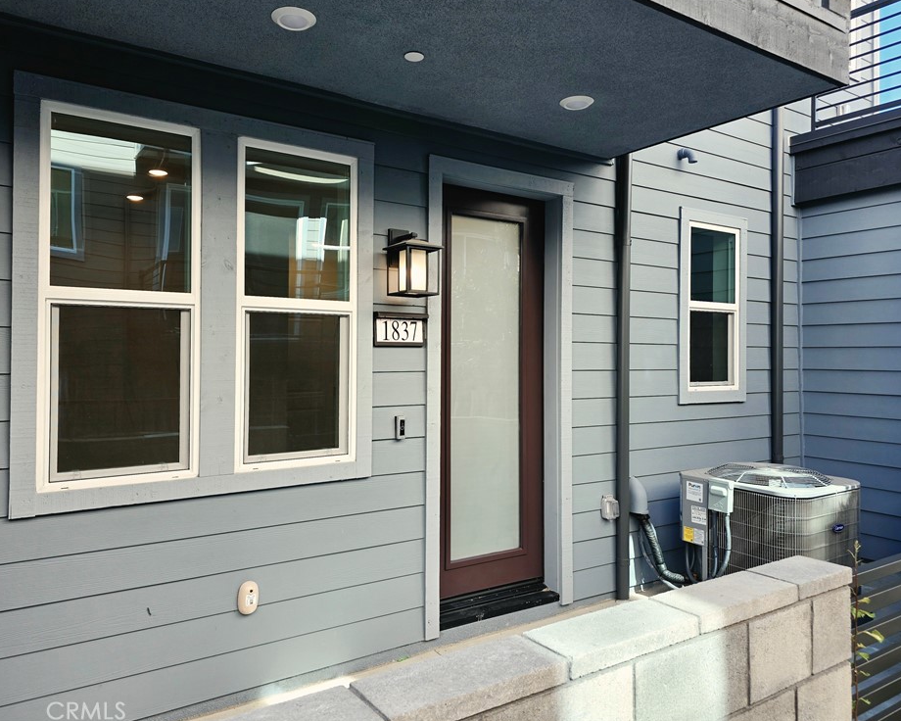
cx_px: 419
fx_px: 667
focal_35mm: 25
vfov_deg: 56.8
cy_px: 349
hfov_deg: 68.0
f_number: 1.7
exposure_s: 1/120
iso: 25
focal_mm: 6.3
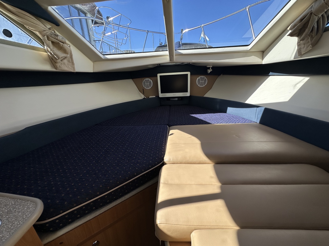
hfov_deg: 102.1
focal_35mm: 14
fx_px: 133
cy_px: 123
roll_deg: +2.7
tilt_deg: -18.4
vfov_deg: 85.7
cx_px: 164
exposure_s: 1/456
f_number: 2.2
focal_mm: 2.22
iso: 40
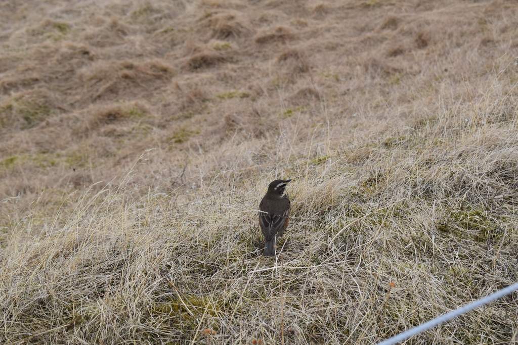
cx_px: 259
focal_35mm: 82
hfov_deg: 24.6
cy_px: 172
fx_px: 1187
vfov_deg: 16.6
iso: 200
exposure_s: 1/250
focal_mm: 55
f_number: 8
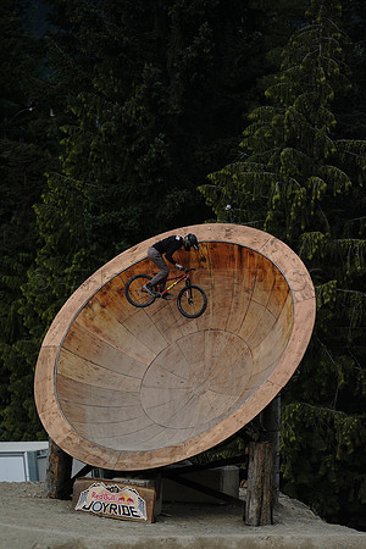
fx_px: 3050
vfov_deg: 10.3
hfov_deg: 6.9
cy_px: 274
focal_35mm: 200
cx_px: 183
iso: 500
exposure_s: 1/5000
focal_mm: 200
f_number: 2.8
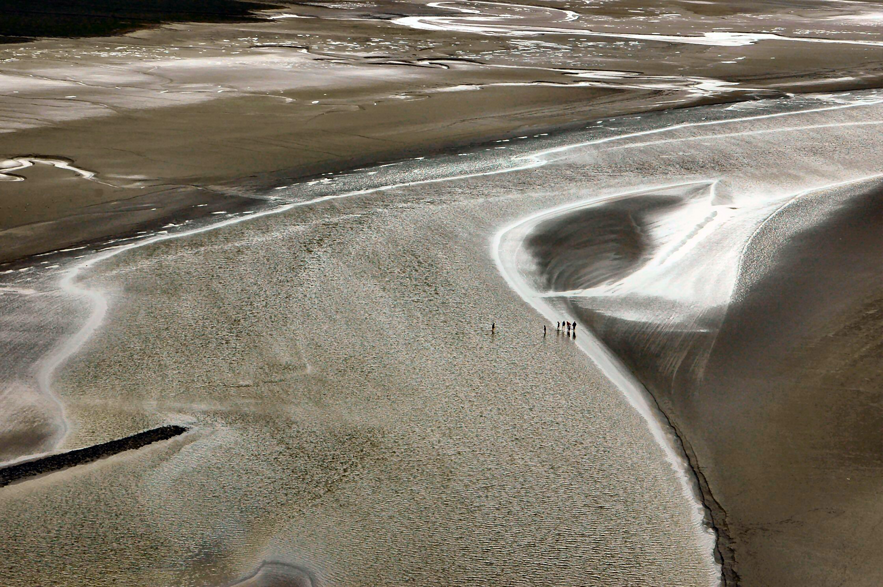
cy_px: 294
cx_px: 442
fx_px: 2499
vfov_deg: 13.4
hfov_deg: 20.0
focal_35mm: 102
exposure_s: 1/250
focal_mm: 68
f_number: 8
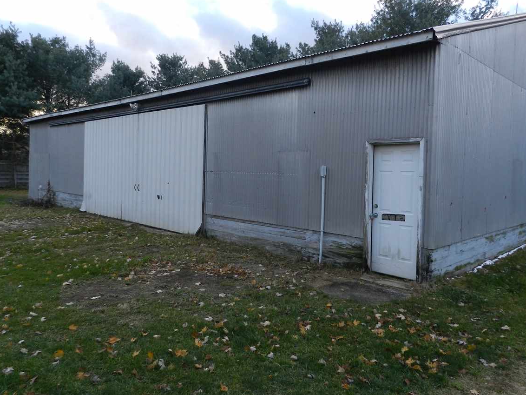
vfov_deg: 53.0
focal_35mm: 26
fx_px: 395
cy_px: 181
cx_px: 280
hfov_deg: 67.2
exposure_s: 1/200
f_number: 3.4
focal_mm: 4
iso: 160
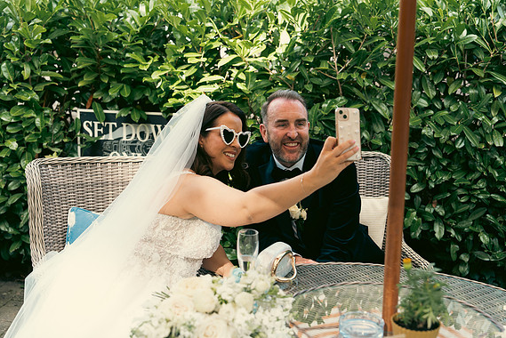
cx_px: 257
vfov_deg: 25.5
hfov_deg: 37.5
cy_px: 171
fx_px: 745
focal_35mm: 53
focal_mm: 52
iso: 200
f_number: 3.5
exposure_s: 1/200
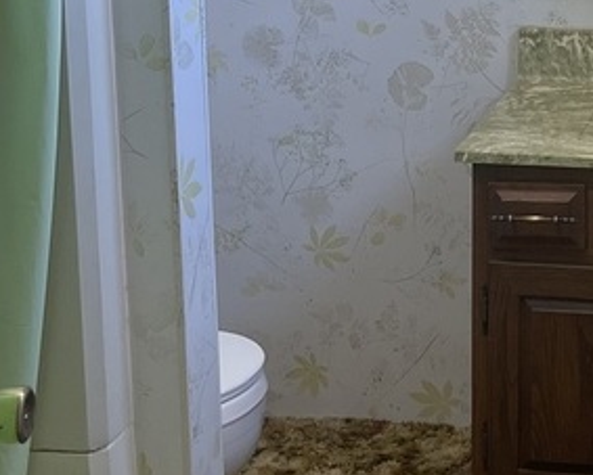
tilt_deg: -8.2
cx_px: 645
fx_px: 1634
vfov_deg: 15.9
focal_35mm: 93
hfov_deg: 19.7
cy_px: -94
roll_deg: +0.3
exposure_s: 1/60
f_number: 1.6
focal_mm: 5.1
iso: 80
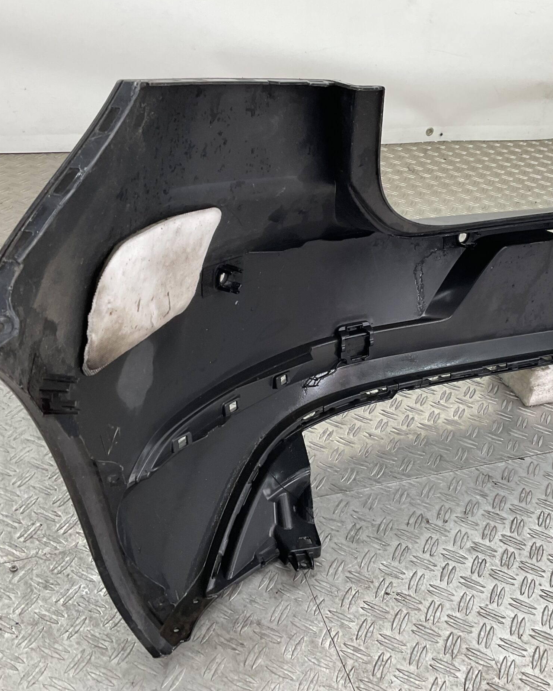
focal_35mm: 39
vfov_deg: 46.8
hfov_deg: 38.0
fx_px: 798
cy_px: 347
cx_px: 340
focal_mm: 3
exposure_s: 1/100
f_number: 1.8
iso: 32
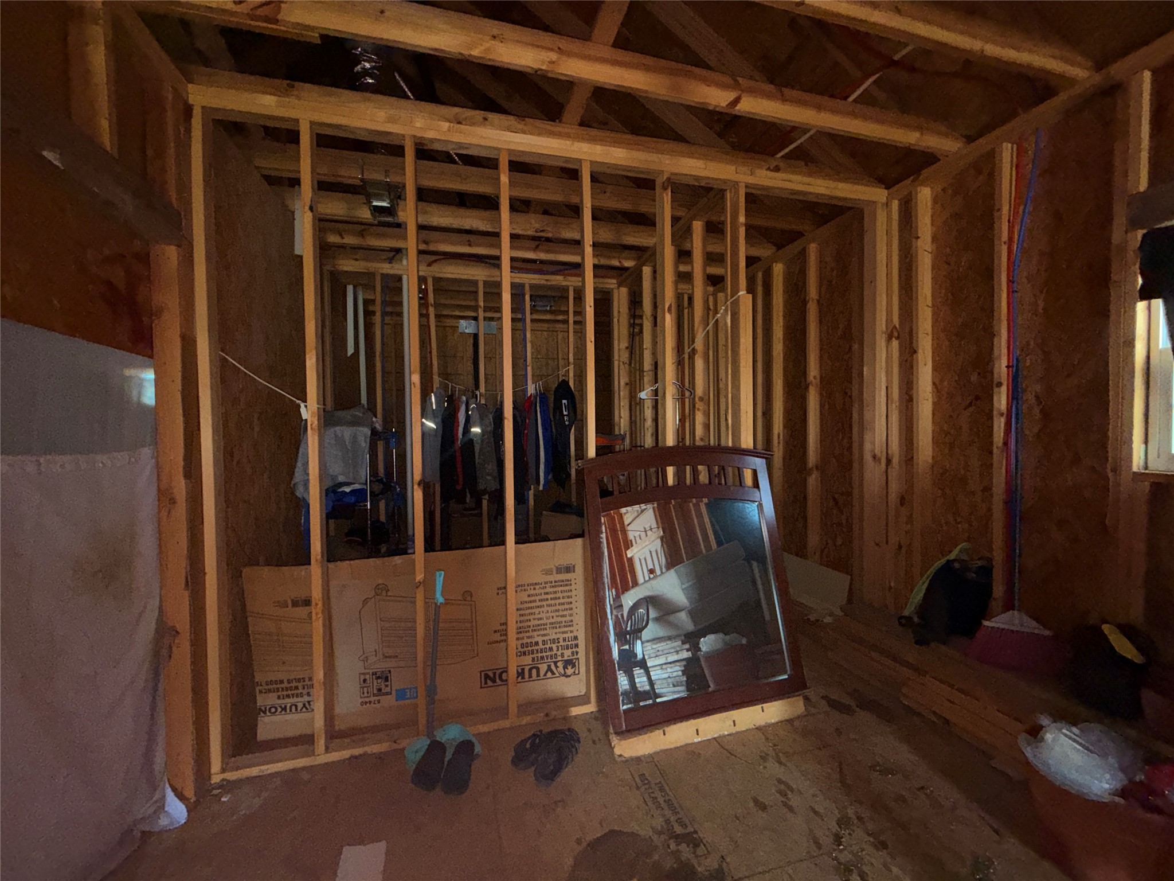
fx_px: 475
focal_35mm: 14
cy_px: 440
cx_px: 587
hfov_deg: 102.1
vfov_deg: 85.7
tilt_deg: -0.8
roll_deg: +1.1
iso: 160
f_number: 2.2
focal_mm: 2.22
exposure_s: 1/40
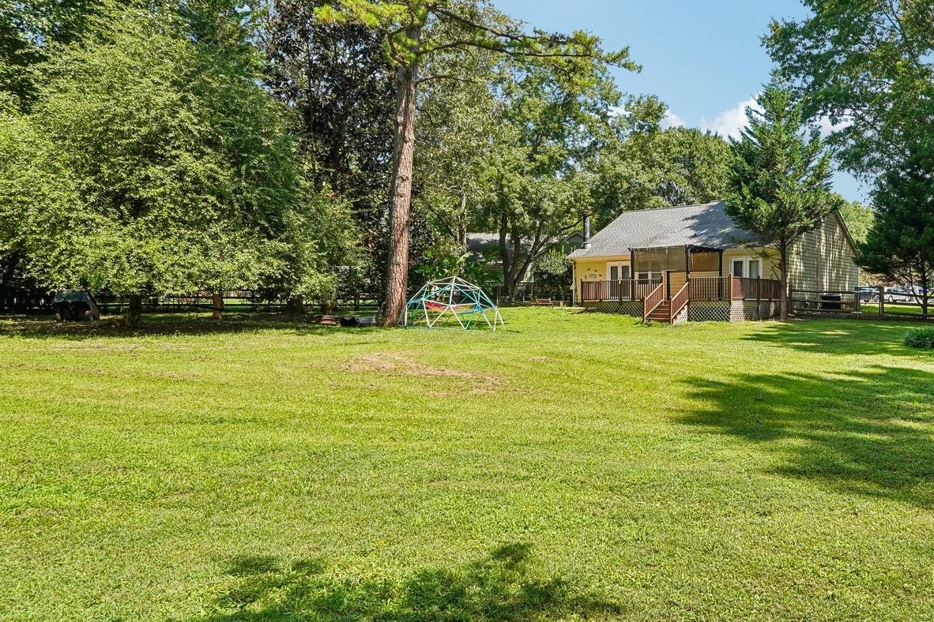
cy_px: 311
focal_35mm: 26
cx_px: 676
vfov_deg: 49.6
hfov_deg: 66.0
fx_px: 675
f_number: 8
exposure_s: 1/60
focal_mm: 10
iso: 100
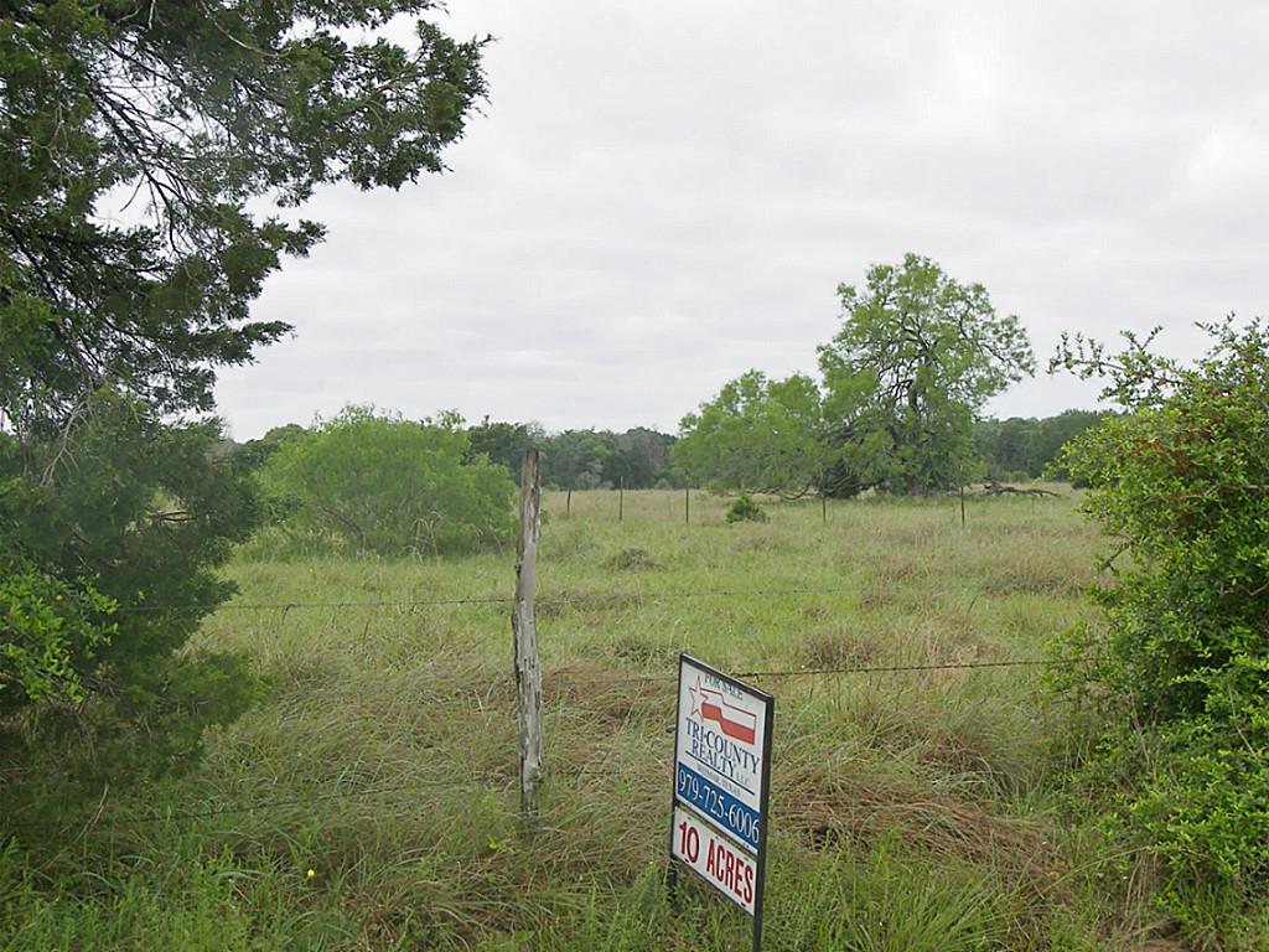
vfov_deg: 34.3
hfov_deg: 44.8
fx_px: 1540
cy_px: 476
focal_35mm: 42
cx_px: 634
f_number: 3.2
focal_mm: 8.8
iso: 50
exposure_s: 1/80
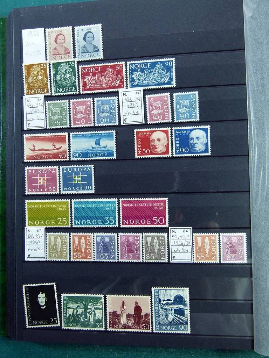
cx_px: 134
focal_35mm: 32
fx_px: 332
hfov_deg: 44.2
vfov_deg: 56.8
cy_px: 179
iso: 125
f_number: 3
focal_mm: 5.8
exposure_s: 1/60
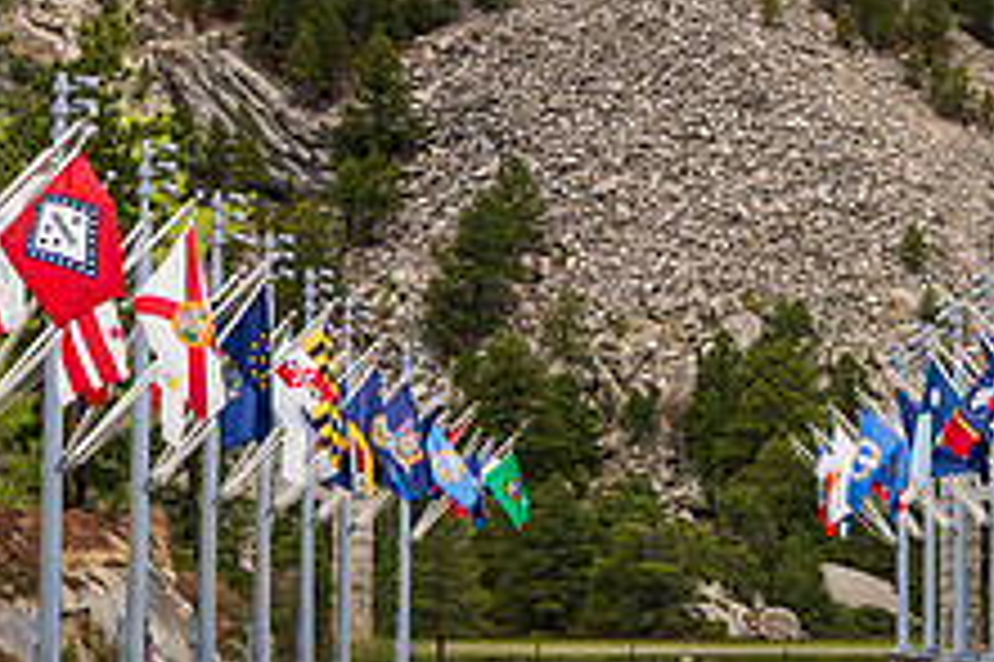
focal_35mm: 142
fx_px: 3918
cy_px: 74
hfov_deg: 14.4
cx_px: 684
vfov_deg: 9.6
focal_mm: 54
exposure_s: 1/125
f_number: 8
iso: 250
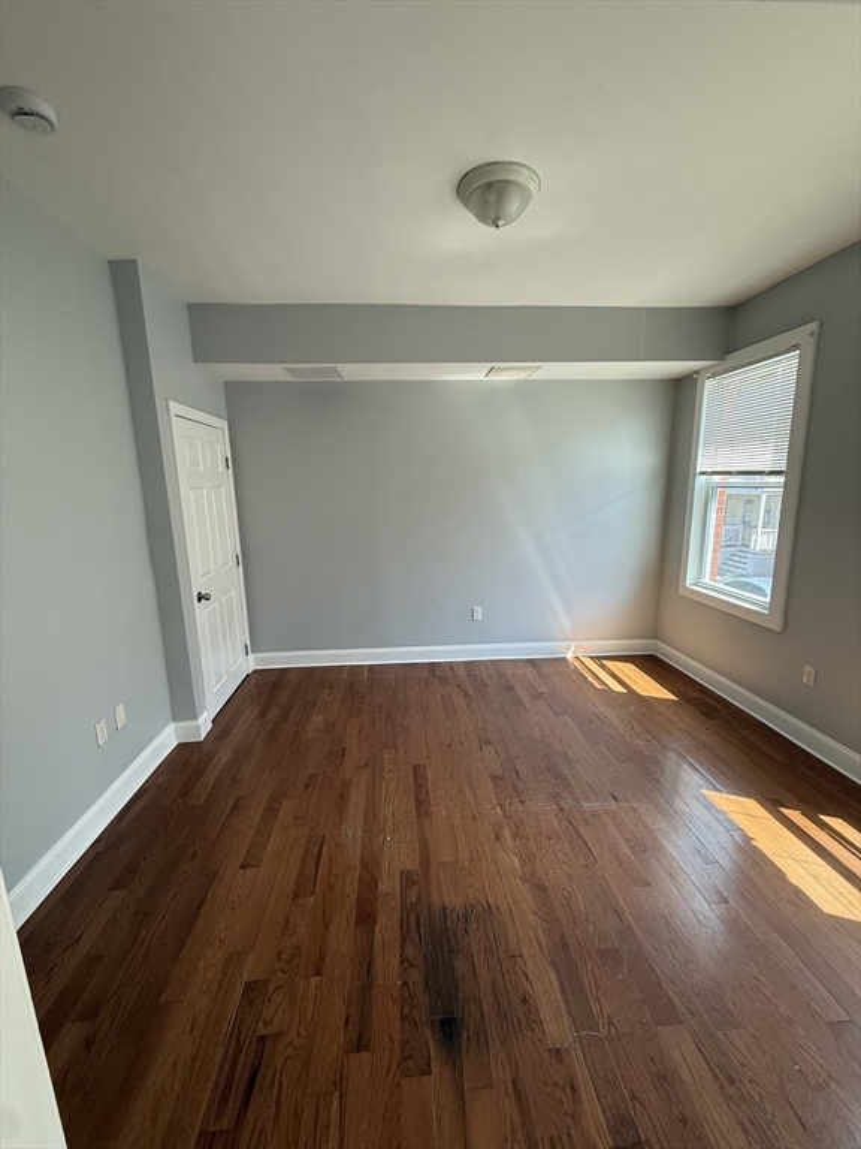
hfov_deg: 85.7
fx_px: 464
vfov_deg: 102.1
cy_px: 574
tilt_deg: -10.5
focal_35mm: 14
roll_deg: +1.7
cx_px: 430
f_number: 2.2
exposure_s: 1/120
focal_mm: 2.22
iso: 125
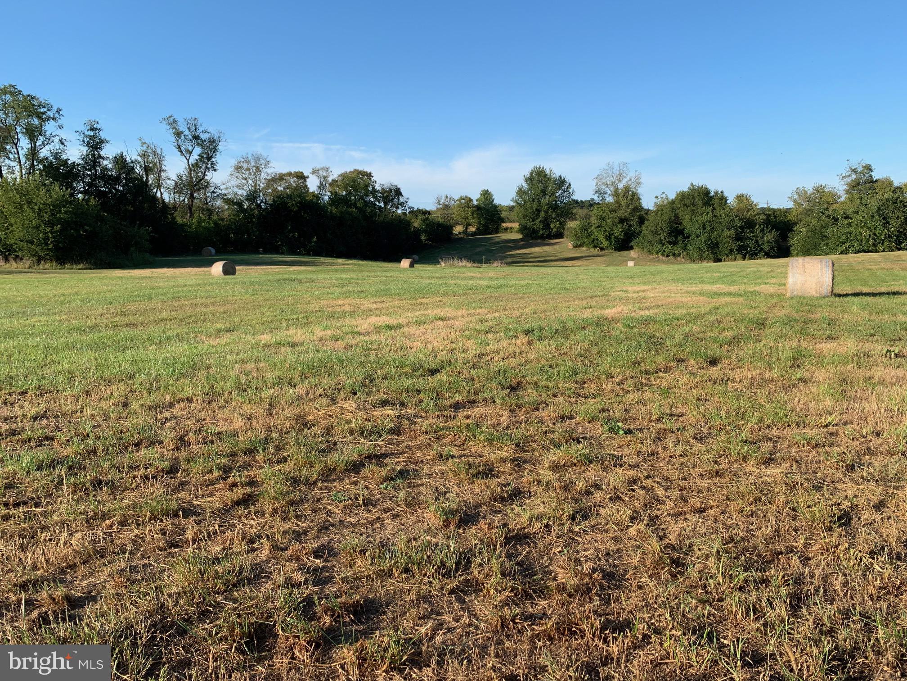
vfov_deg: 53.1
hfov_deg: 67.3
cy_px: 340
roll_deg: +1.2
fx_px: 681
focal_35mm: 26
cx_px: 454
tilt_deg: -6.4
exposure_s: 1/1332
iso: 25
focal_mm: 4.25
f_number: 1.8
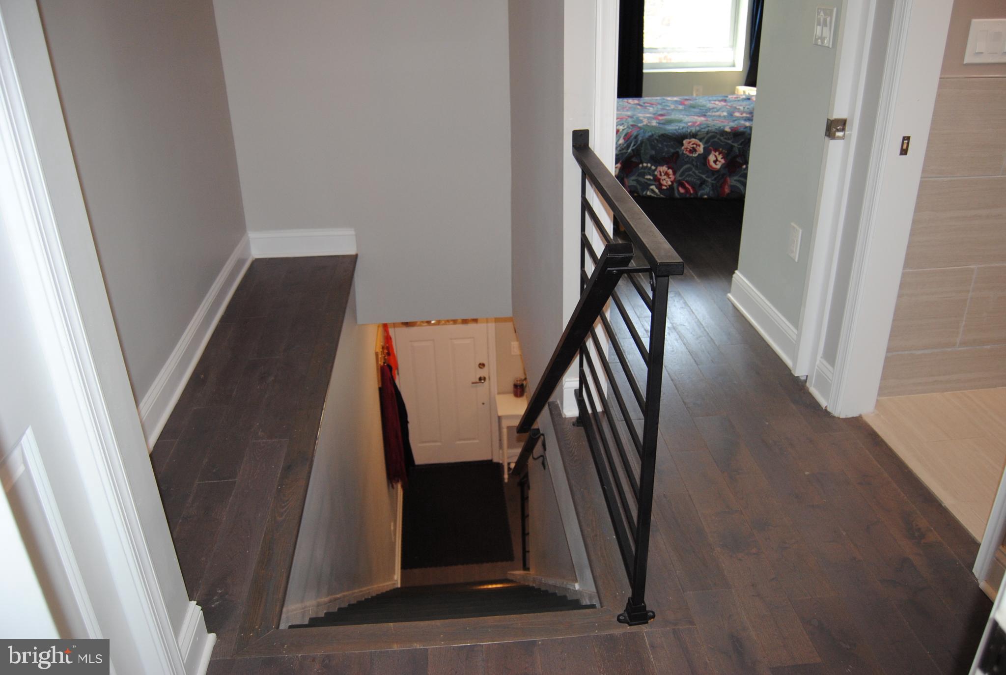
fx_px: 756
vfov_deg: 48.1
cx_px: 503
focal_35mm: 27
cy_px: 338
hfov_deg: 67.3
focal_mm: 18
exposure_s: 1/60
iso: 400
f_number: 4
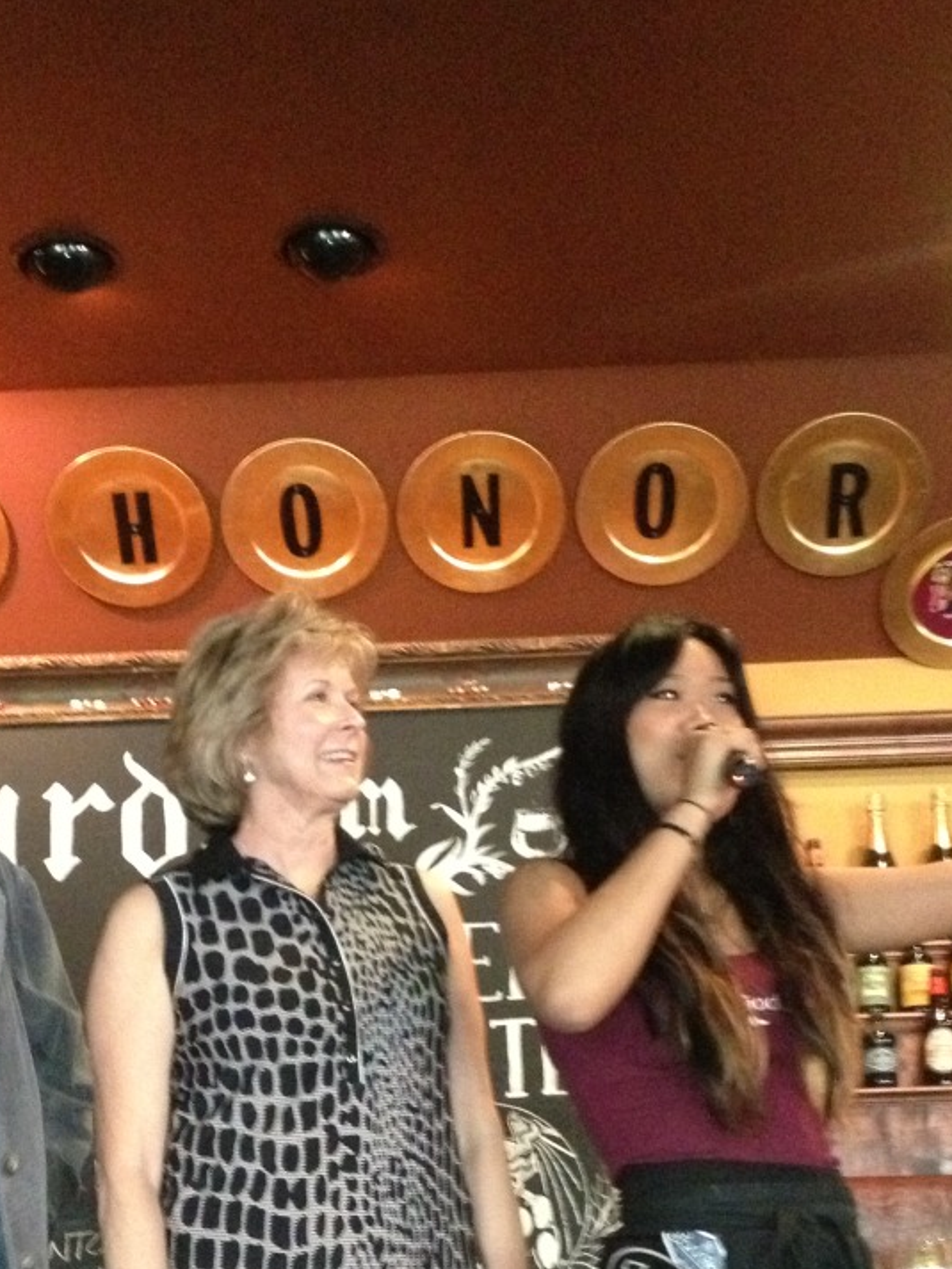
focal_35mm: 67
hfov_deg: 21.9
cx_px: 347
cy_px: 1097
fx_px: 2456
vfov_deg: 28.1
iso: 800
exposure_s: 1/16
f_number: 2.4
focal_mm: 4.28
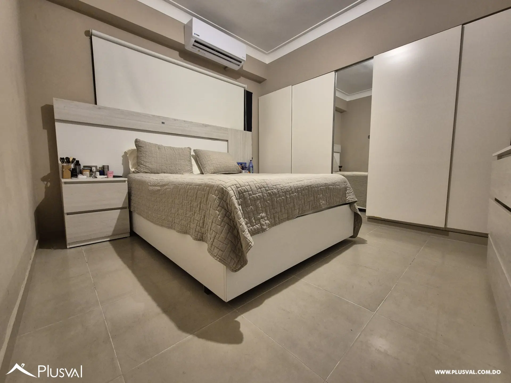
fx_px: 192
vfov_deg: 89.9
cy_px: 192
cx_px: 256
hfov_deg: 106.2
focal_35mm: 13
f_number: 2.2
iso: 800
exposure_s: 1/60
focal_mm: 2.2
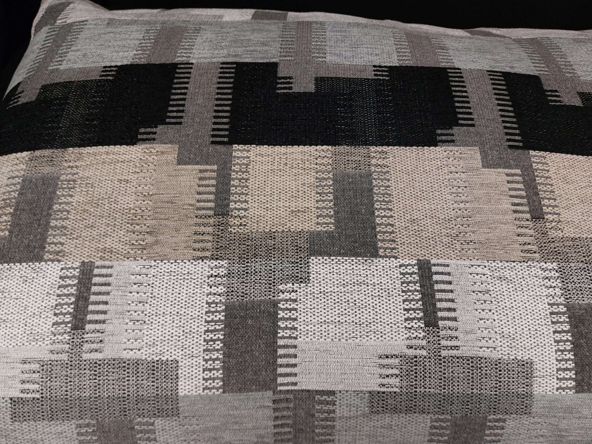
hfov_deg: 67.3
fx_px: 445
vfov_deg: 53.0
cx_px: 302
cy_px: 216
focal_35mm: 26
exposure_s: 1/50
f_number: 1.8
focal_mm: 5.23
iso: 200
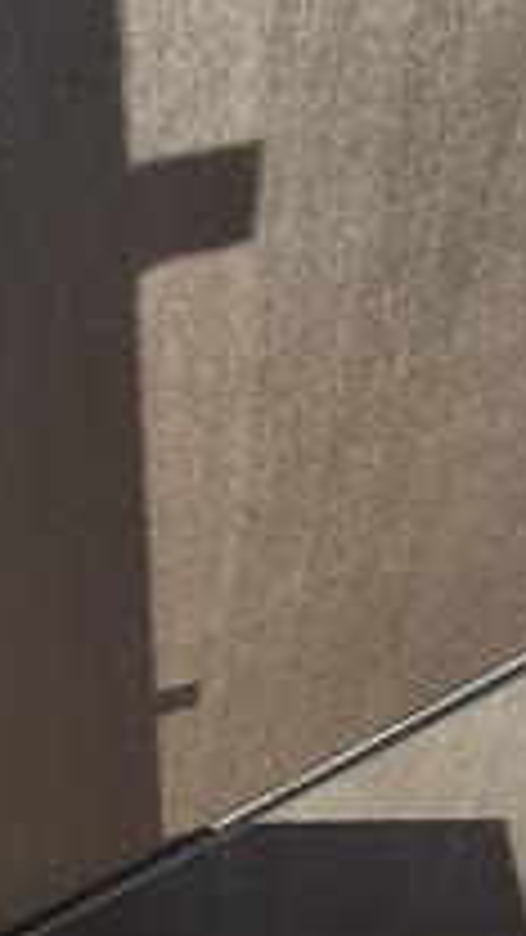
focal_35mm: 67
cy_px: 1346
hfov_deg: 17.9
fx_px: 1661
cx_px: 121
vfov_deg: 25.1
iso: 40
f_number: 2.2
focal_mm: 1.64
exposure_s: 1/229
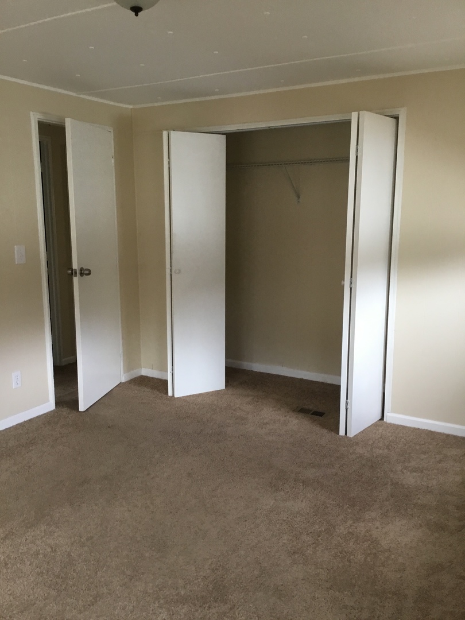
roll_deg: +0.4
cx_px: 232
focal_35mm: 31
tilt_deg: -10.3
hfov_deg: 45.4
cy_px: 310
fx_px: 555
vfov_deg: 58.4
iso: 100
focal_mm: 3.3
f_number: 2.4
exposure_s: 1/33
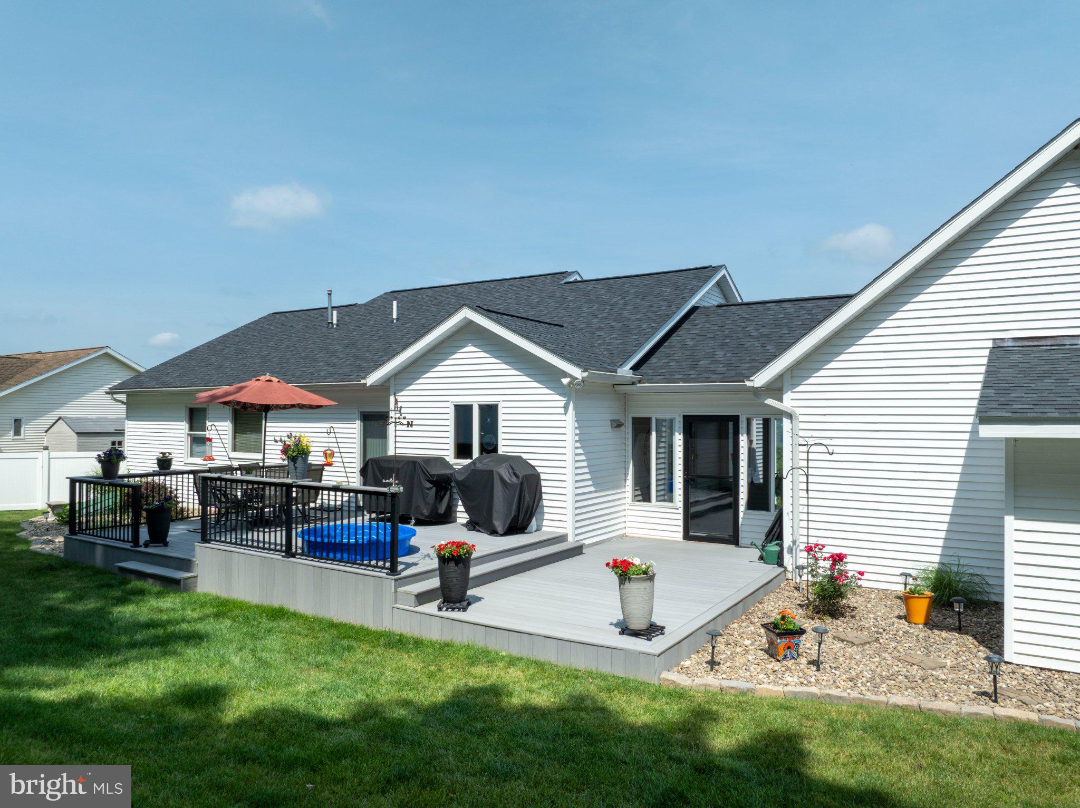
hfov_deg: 71.6
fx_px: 748
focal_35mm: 24
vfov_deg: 56.8
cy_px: 404
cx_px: 540
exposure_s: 1/240
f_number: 7.1
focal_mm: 12.29
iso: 100
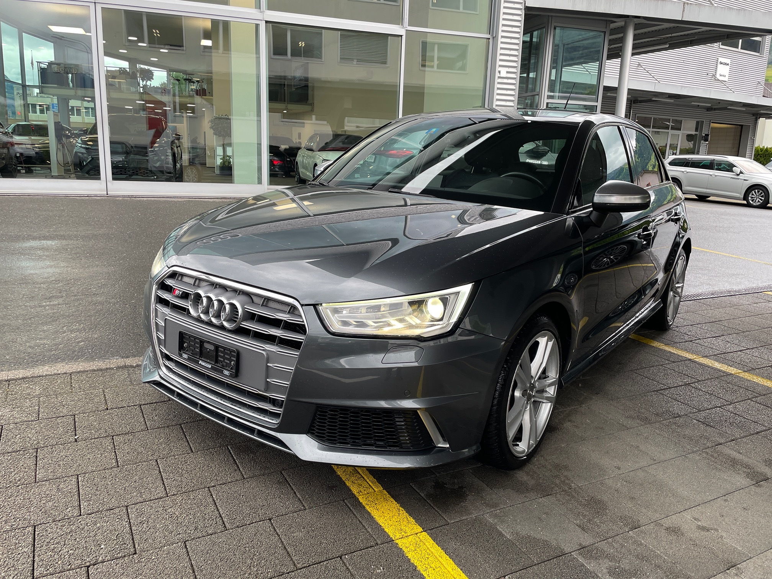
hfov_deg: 67.3
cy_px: 290
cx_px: 386
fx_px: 580
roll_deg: -1.3
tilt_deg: -11.8
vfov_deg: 53.1
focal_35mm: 26
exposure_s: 1/124
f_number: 1.6
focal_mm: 4.2
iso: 40
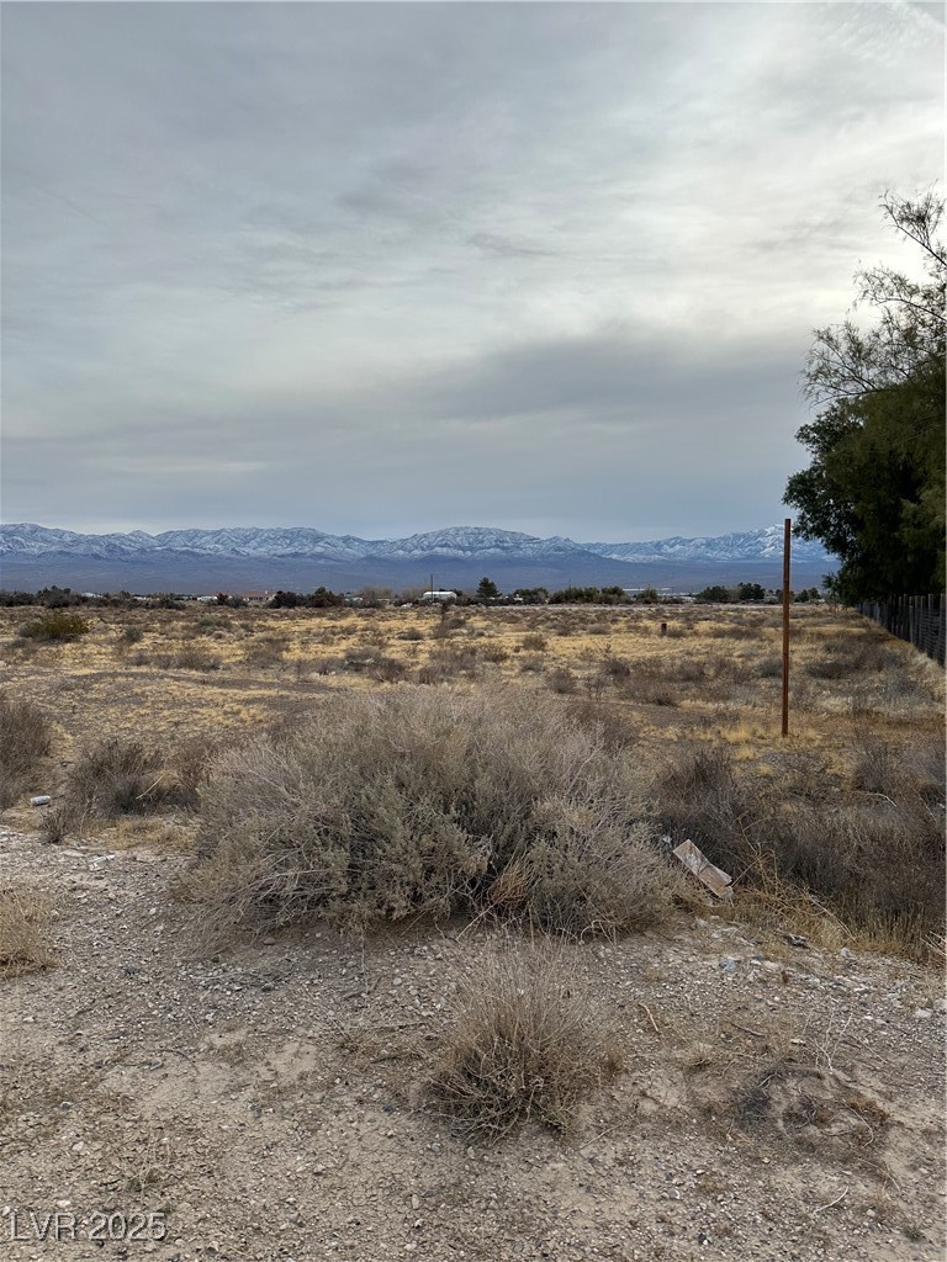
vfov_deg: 71.6
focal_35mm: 24
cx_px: 474
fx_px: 875
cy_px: 631
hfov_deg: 56.8
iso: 80
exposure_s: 1/4762
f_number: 1.78
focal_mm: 6.86
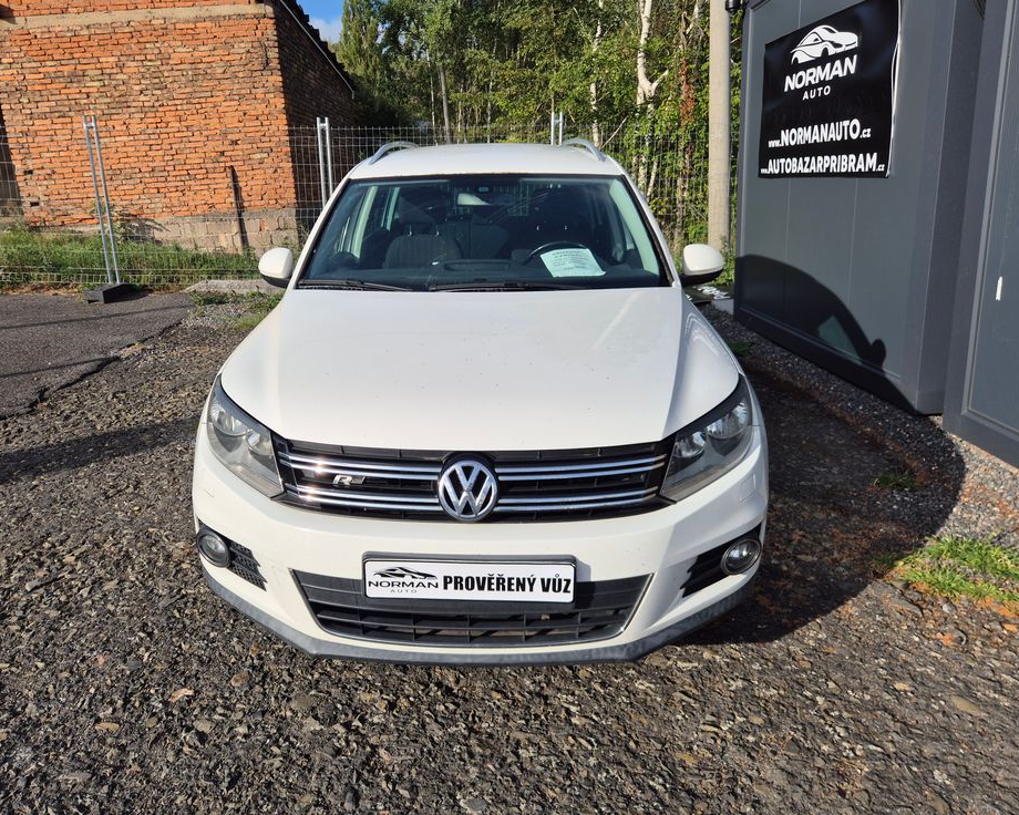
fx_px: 754
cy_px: 391
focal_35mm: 25
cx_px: 473
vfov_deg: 56.8
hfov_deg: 68.0
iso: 25
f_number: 1.8
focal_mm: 5.4
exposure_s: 1/2320
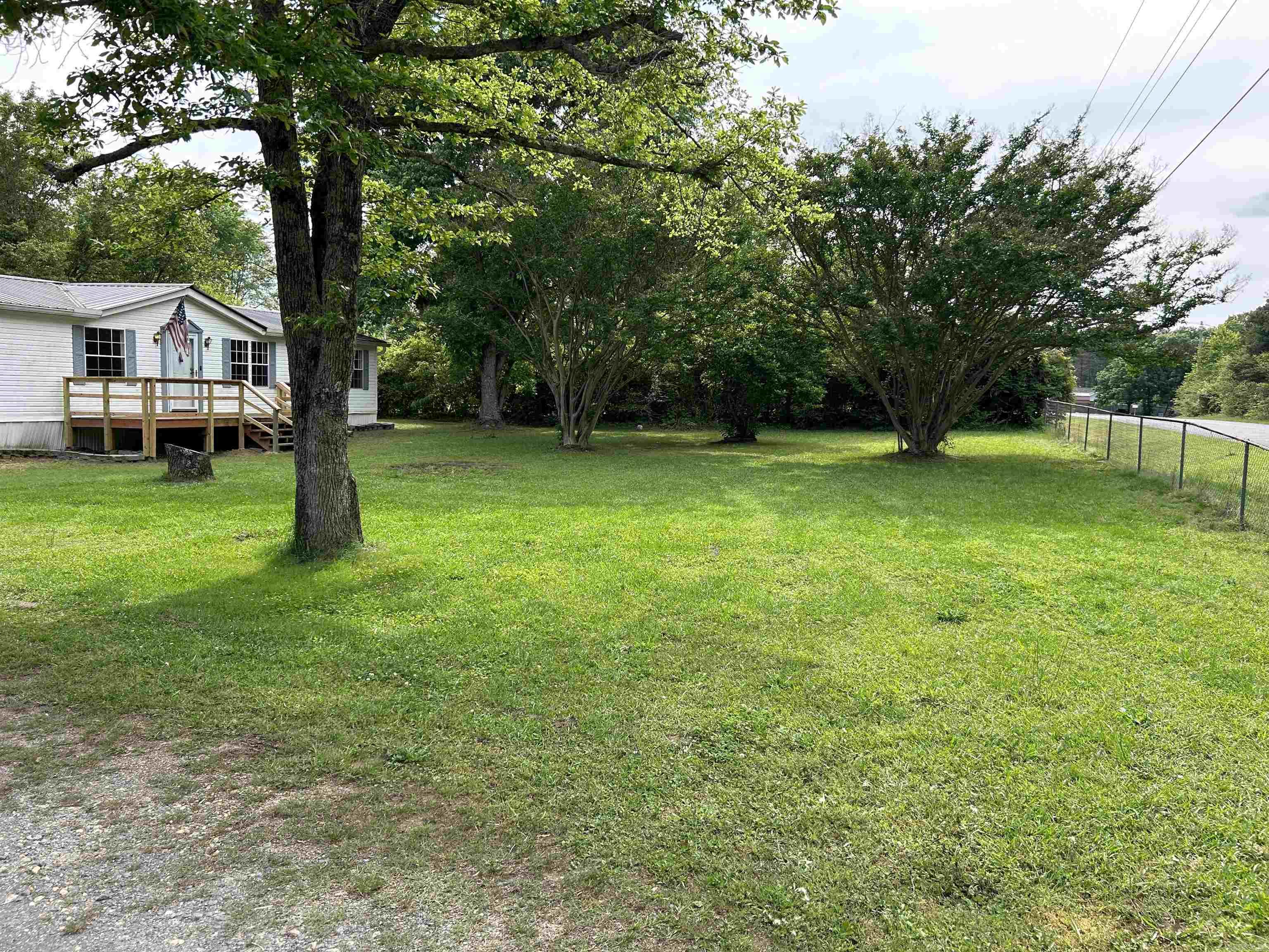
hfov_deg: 67.3
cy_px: 476
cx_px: 634
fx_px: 953
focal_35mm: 26
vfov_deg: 53.1
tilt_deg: -4.3
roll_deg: -1.2
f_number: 1.5
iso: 50
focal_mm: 5.7
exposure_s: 1/853
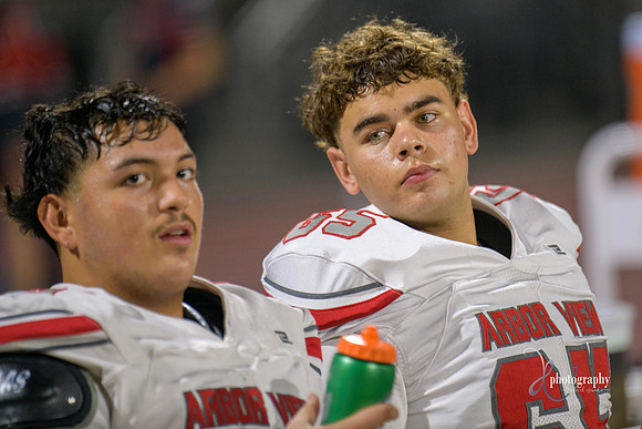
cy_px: 161
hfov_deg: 5.5
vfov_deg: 3.7
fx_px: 6687
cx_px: 401
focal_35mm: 375
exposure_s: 1/250
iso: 2000
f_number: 2.8
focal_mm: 300
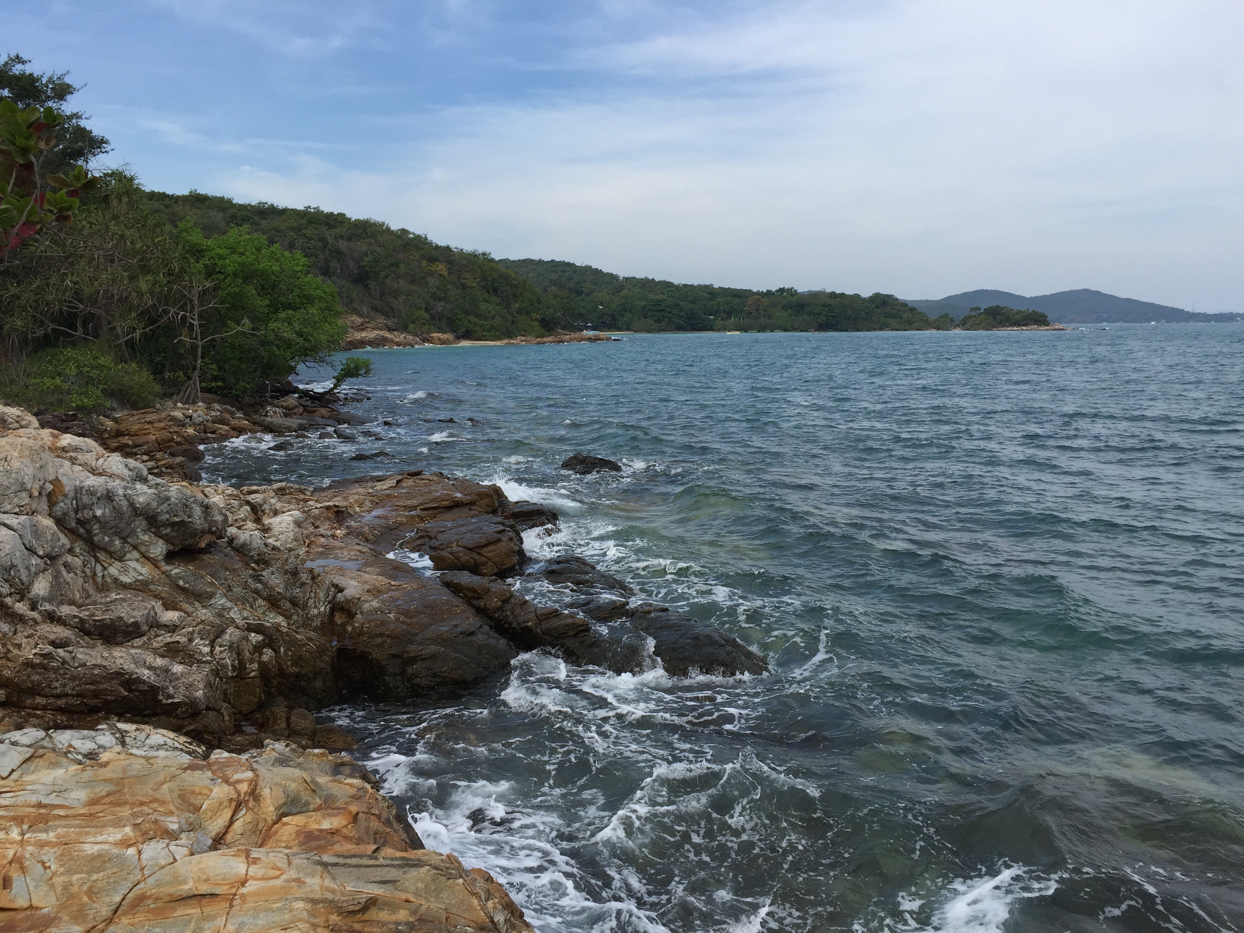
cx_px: 622
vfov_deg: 48.2
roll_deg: -0.6
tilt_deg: -6.6
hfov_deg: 61.7
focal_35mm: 29
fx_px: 1042
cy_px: 466
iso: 32
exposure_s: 1/2083
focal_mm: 4.15
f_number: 2.2
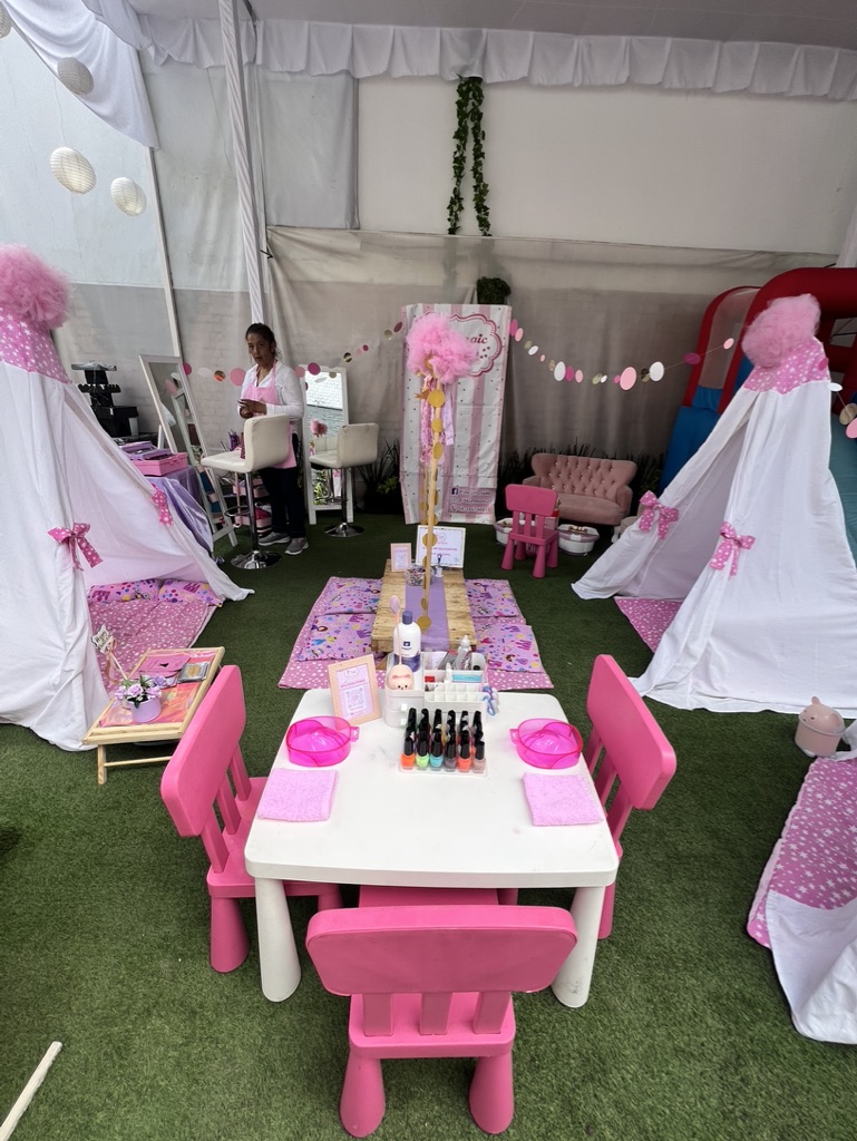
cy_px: 570
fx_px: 429
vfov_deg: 106.2
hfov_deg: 90.0
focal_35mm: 13
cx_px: 428
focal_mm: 1.57
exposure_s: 1/254
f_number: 1.8
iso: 32
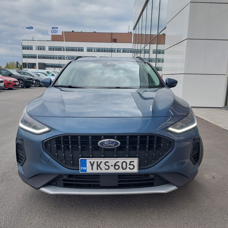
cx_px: 113
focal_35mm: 30
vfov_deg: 54.0
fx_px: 224
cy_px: 113
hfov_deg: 54.0
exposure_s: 1/602
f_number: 1.8
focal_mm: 5.23
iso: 40
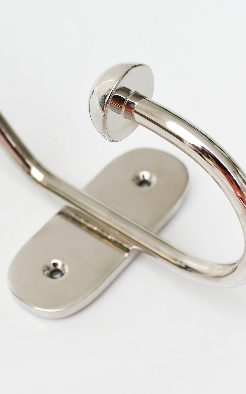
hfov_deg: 17.2
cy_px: 217
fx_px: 815
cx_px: 143
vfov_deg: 27.1
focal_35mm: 76
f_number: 7.1
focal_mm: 35
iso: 500
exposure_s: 1/250
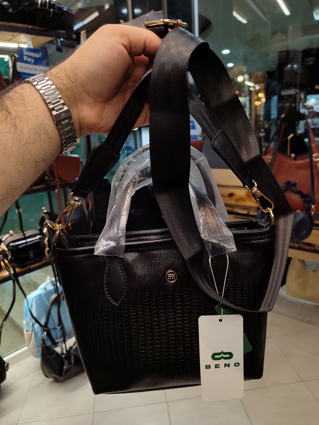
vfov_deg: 69.4
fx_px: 307
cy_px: 212
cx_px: 160
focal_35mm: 25
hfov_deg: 54.9
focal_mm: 5.95
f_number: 1.89
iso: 56
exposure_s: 1/100
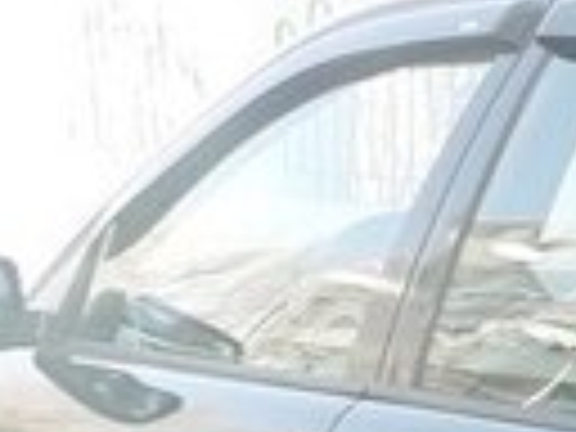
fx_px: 2313
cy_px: 749
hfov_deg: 12.6
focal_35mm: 139
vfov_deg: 10.1
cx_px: 1107
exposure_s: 1/119
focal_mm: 3.6
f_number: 1.9
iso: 40
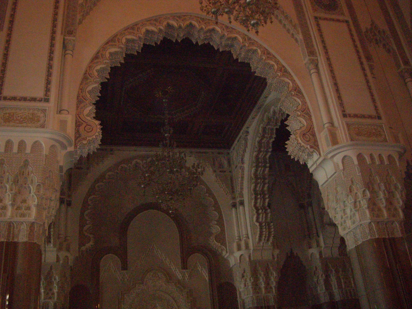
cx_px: 206
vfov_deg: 37.7
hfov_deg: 49.0
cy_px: 154
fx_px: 452
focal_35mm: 38
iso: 800
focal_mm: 7.9
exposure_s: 1/40
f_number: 2.8
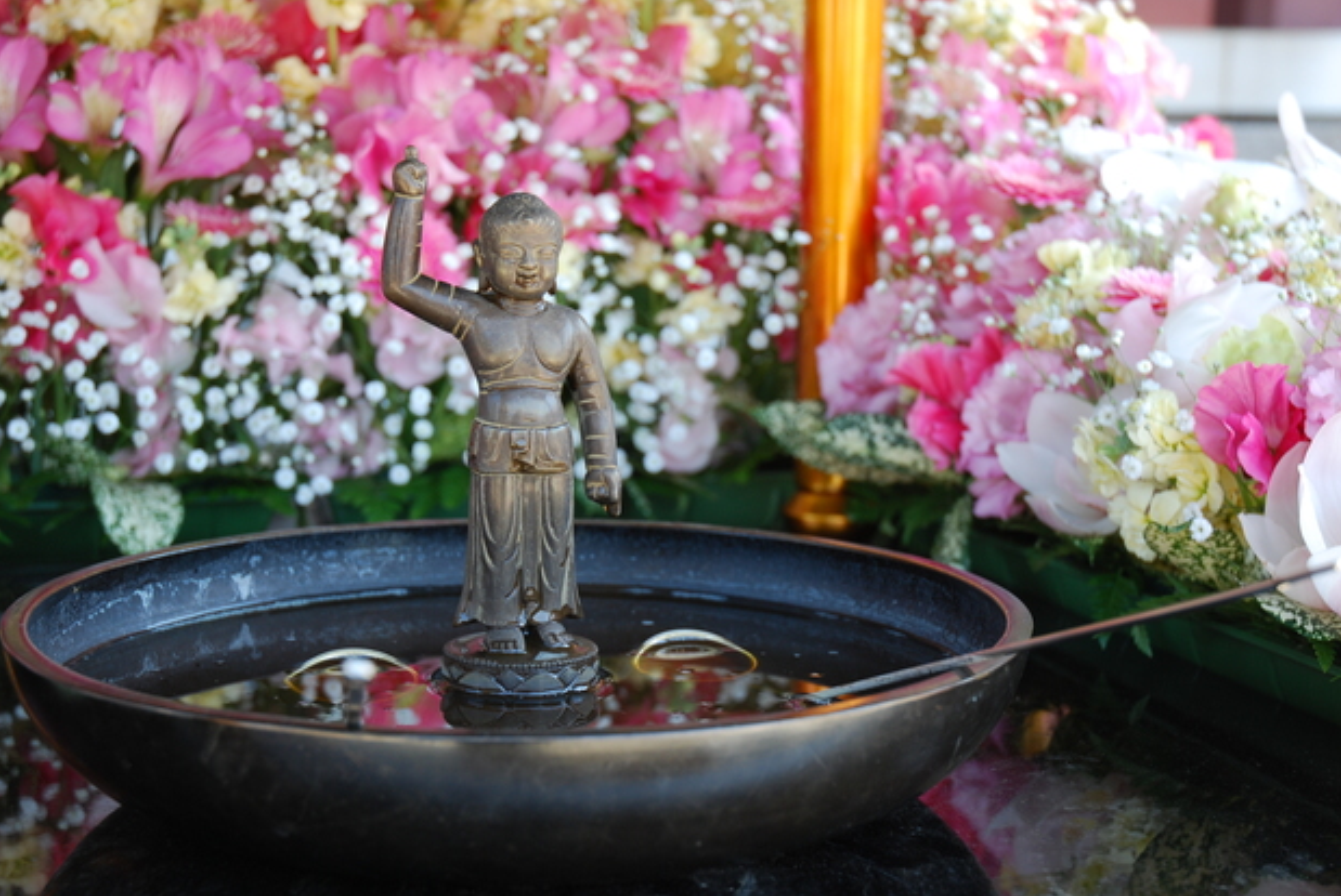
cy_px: 459
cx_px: 656
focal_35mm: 62
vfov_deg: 22.0
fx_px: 2312
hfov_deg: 32.3
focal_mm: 40
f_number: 4.5
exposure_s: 1/60
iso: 200
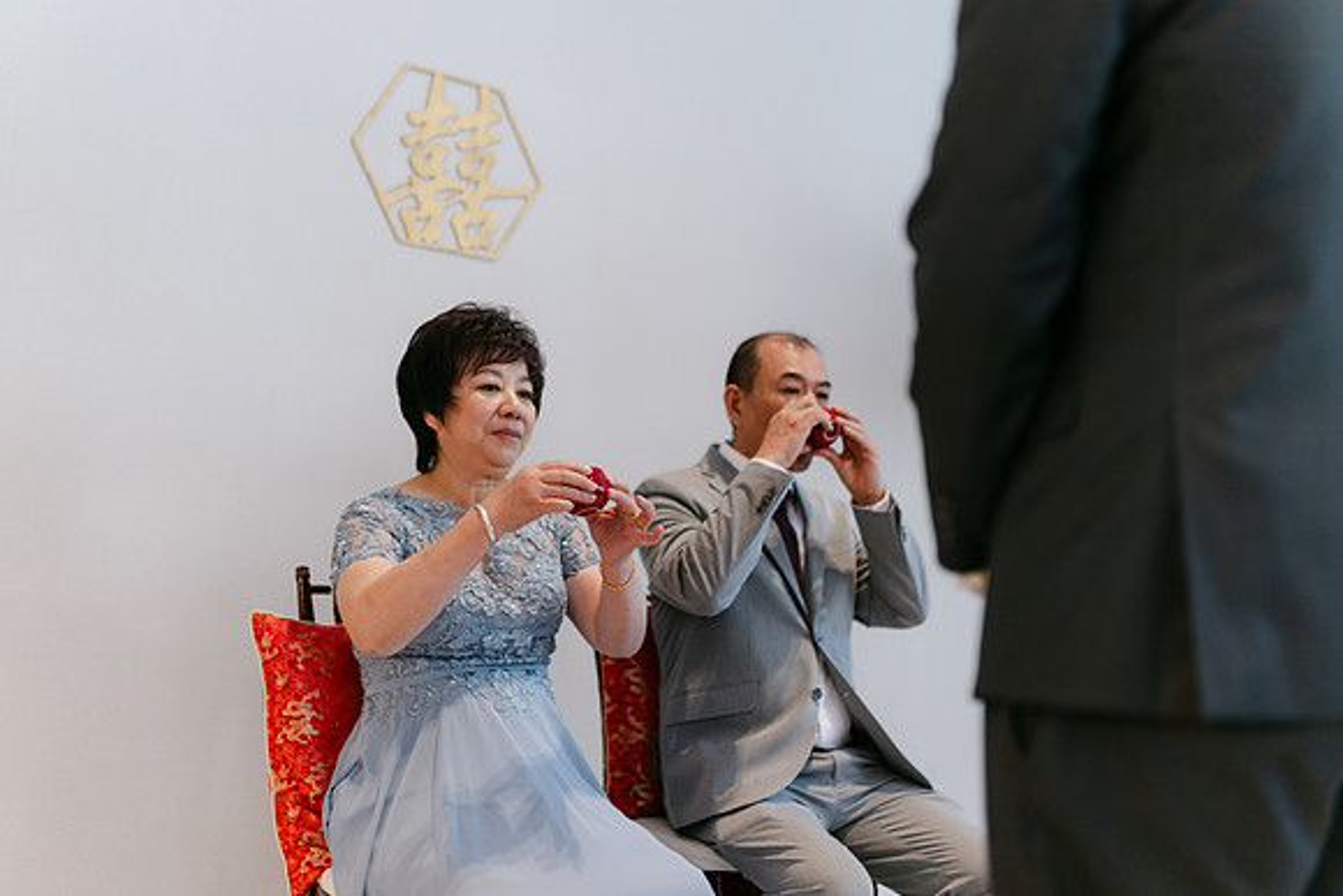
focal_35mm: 35
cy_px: 448
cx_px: 672
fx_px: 1306
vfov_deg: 37.9
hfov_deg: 54.4
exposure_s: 1/125
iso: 250
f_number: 1.4
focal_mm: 35
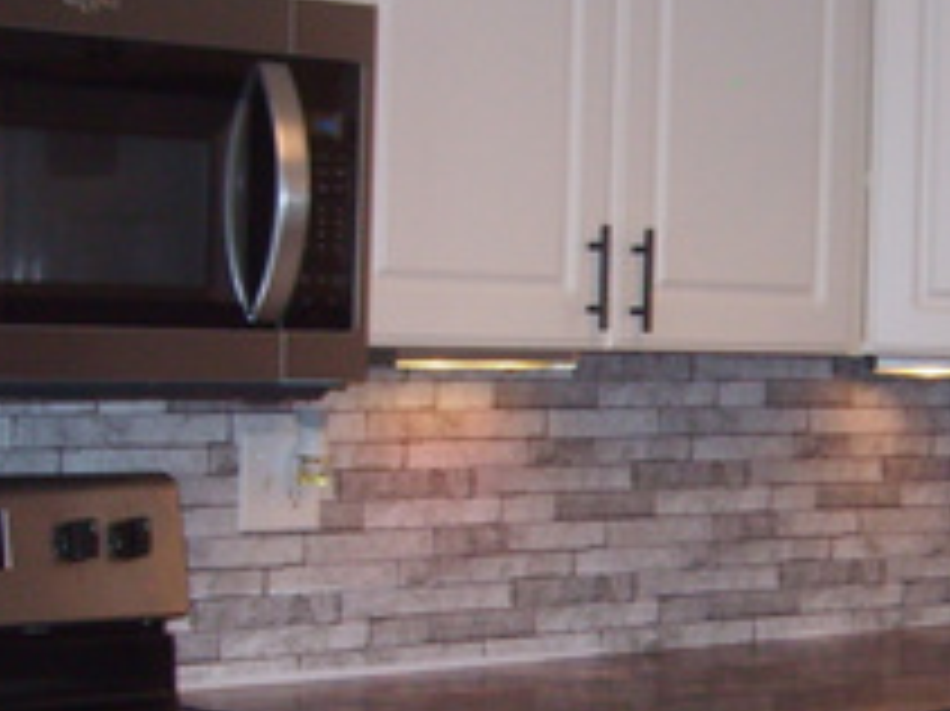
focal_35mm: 106
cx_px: 725
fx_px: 2907
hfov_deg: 18.4
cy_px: 603
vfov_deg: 13.9
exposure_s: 1/45
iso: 100
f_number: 2.8
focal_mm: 5.8
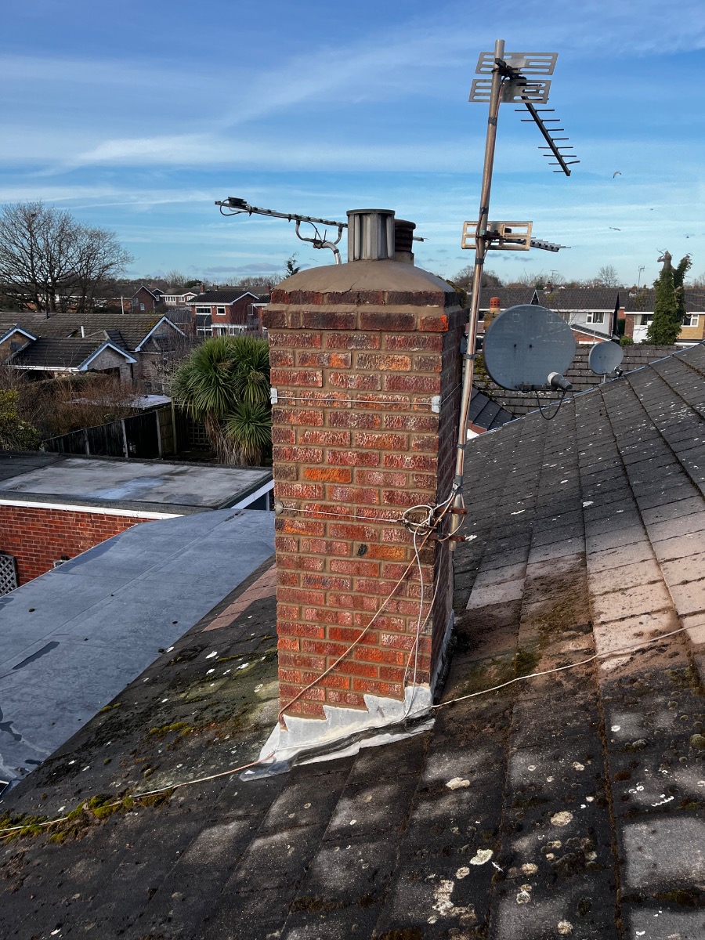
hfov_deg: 53.1
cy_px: 470
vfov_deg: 67.3
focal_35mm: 26
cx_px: 352
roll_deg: -0.9
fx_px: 706
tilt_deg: -15.5
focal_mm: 5.1
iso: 50
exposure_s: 1/1163
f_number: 1.6
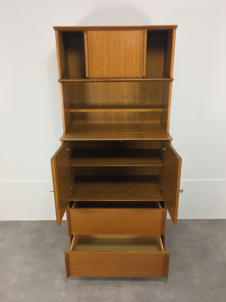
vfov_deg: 61.7
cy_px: 151
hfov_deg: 48.2
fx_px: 252
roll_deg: +0.5
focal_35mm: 29
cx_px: 113
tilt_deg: -19.9
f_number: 2.2
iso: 64
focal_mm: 4.15
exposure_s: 1/30
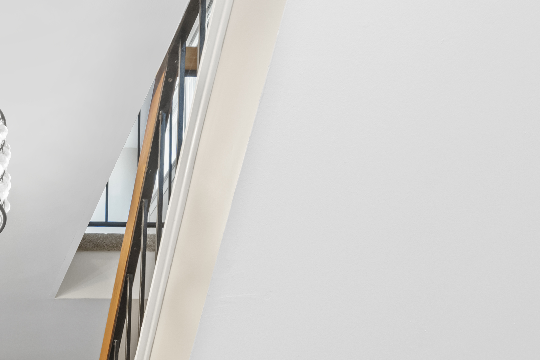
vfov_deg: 23.4
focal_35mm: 45
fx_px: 675
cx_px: -60
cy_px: 553
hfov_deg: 36.6
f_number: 11
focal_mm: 14
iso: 320
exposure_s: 3
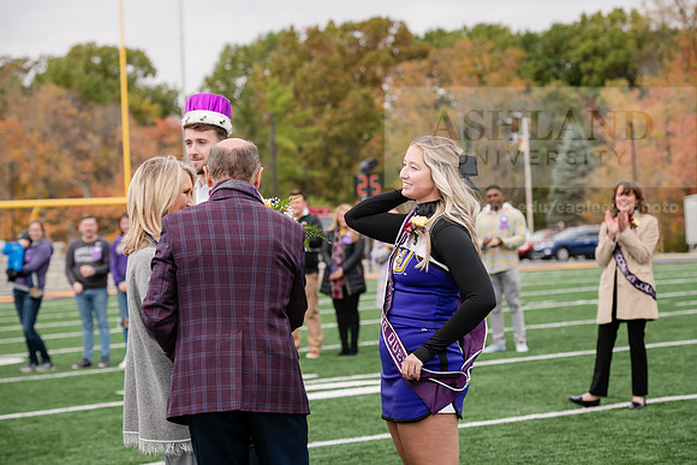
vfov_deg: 13.4
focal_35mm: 102
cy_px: 232
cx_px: 348
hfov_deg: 20.0
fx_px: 1975
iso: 320
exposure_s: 1/640
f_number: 5
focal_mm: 102
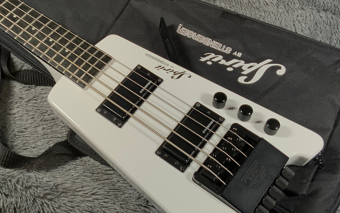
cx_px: 103
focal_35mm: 58
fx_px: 537
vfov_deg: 22.3
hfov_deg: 34.6
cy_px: 69
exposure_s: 1/156
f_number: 1.8
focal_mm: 3
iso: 20
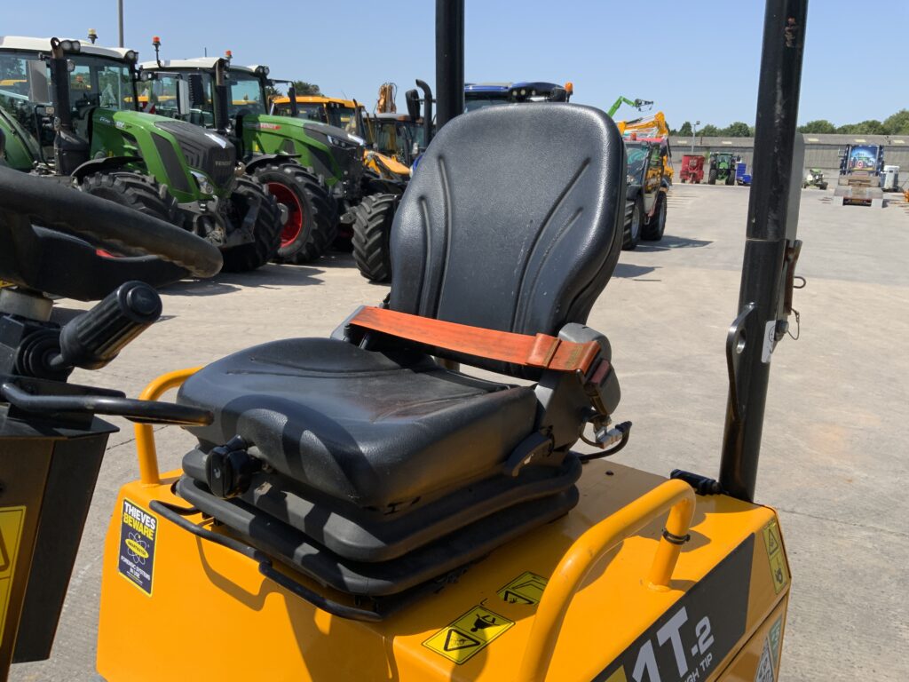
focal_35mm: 29
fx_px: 762
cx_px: 454
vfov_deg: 48.2
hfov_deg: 61.7
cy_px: 341
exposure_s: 1/1377
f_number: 1.8
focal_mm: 3
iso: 16
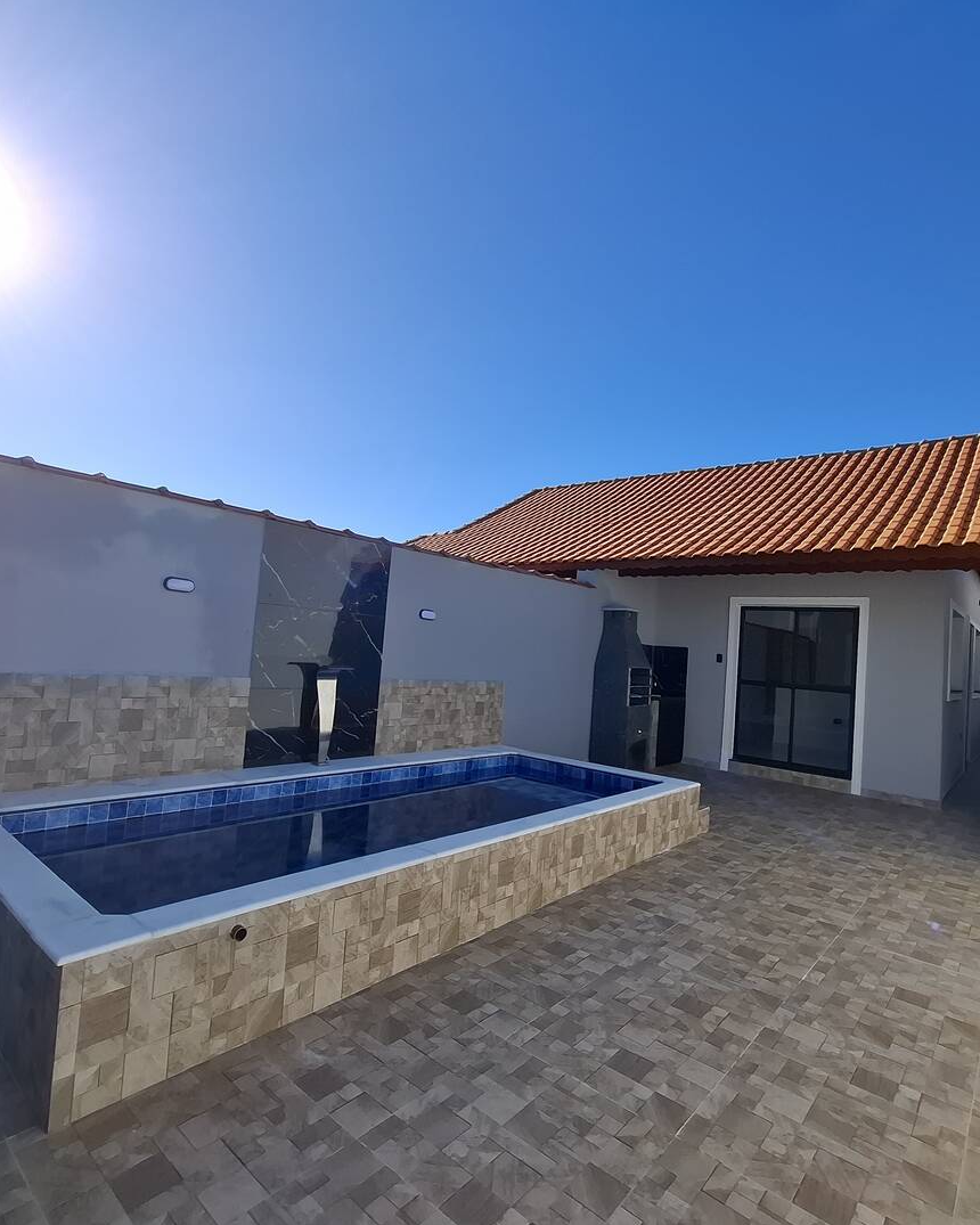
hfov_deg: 76.9
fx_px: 616
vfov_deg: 89.6
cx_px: 506
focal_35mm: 17
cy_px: 612
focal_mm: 1.74
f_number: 2.2
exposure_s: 1/1692
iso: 40
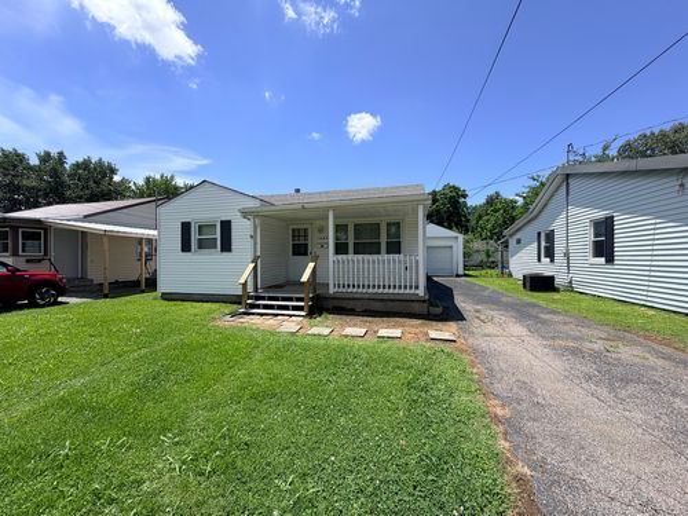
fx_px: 278
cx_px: 344
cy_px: 258
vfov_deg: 85.7
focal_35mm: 14
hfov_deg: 102.1
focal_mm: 2.22
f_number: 2.2
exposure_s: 1/809
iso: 20
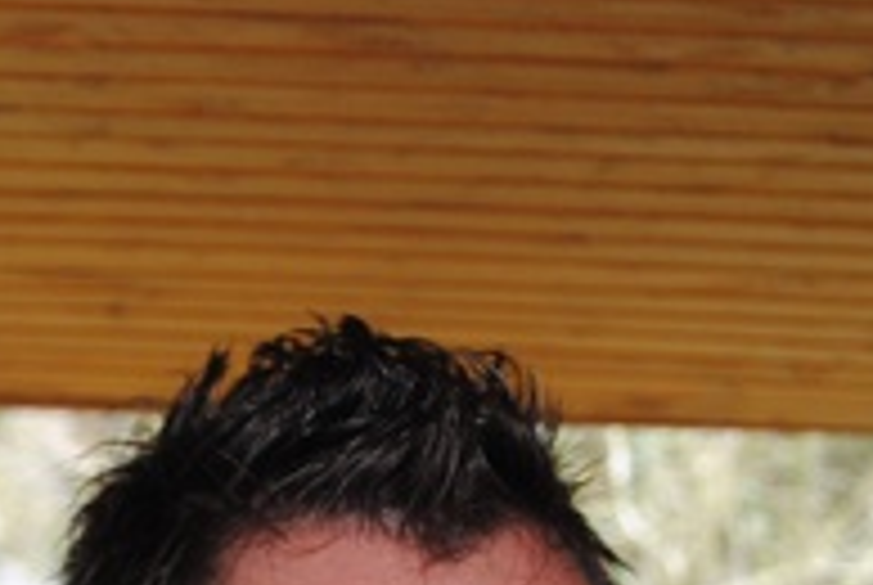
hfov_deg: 6.1
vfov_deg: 4.0
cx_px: -176
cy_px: 1166
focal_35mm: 337
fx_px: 8186
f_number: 5.6
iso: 200
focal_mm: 55
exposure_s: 1/60
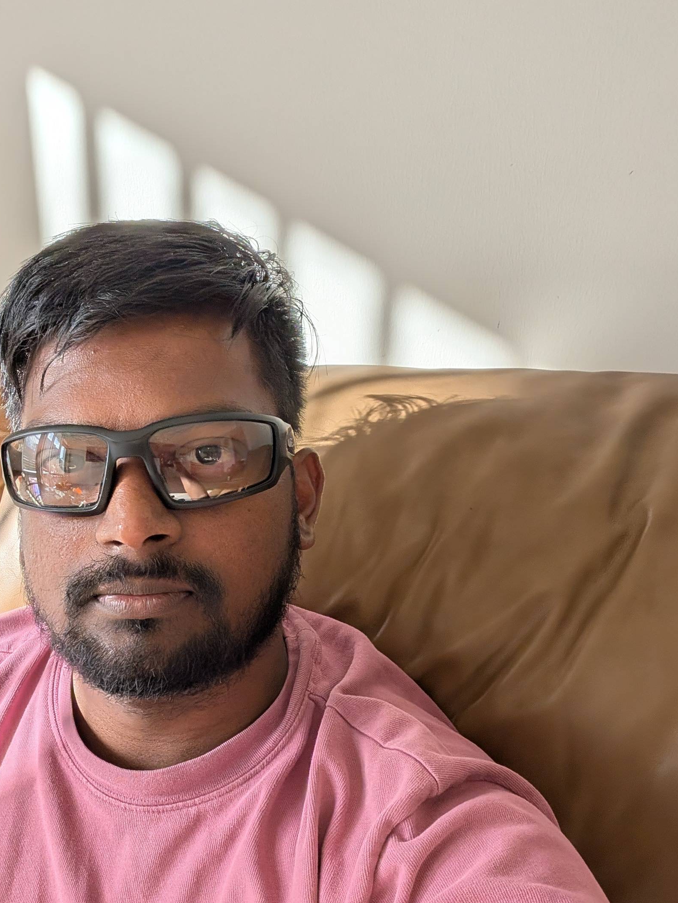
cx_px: 175
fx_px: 809
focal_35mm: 31
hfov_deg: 44.1
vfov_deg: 58.2
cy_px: 498
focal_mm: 2.71
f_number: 2.2
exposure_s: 1/580
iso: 51
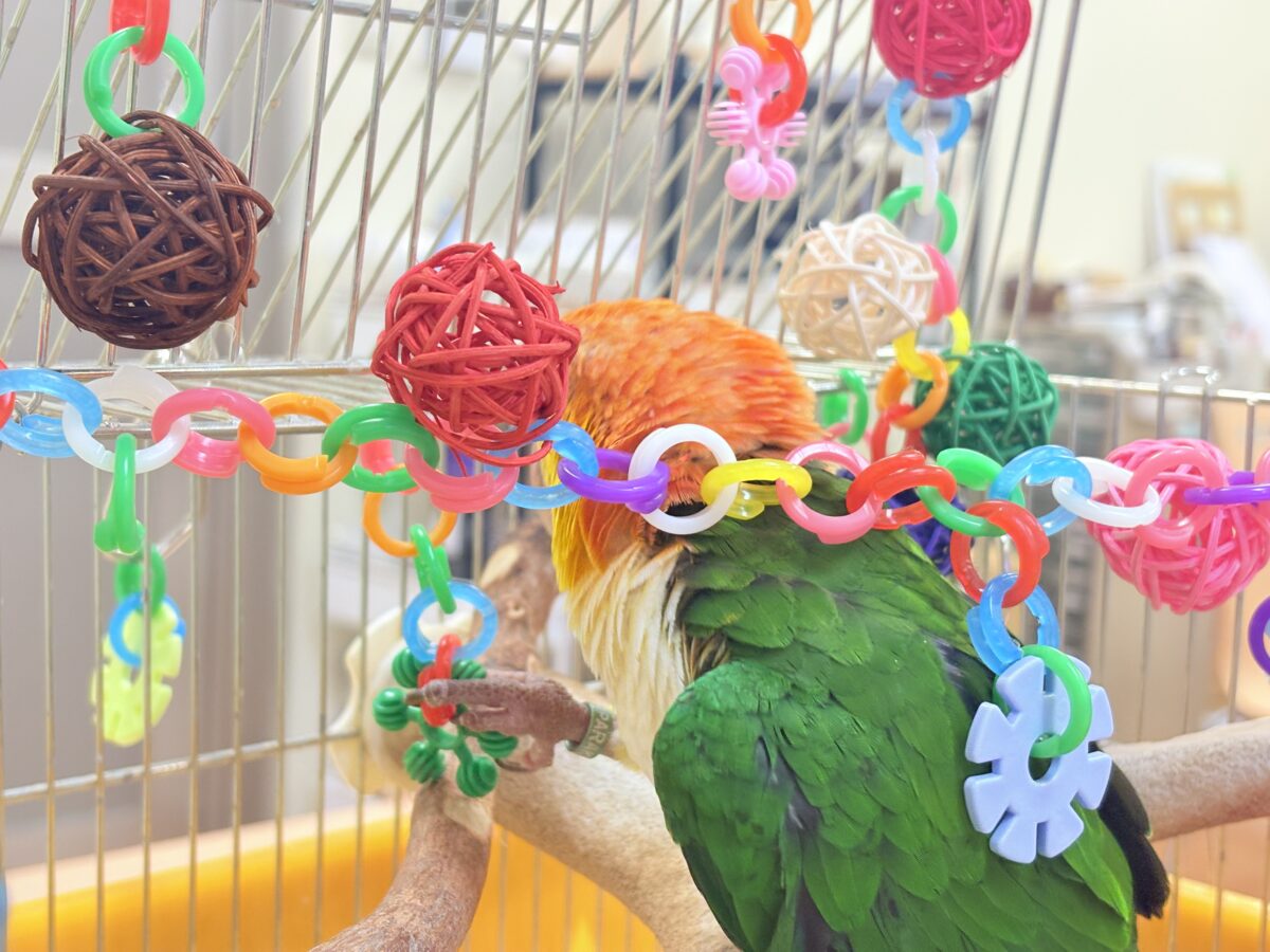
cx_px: 635
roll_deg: -2.6
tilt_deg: -6.6
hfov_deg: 36.8
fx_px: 1908
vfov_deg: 28.0
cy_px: 476
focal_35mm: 52
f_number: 1.6
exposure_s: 1/99
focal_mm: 5.96
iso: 80
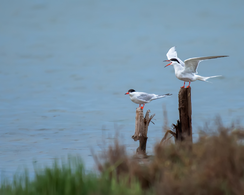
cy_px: 97
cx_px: 138
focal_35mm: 848
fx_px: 6122
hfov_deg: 2.3
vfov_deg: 1.8
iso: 400
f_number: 5.6
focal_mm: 500
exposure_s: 1/1250
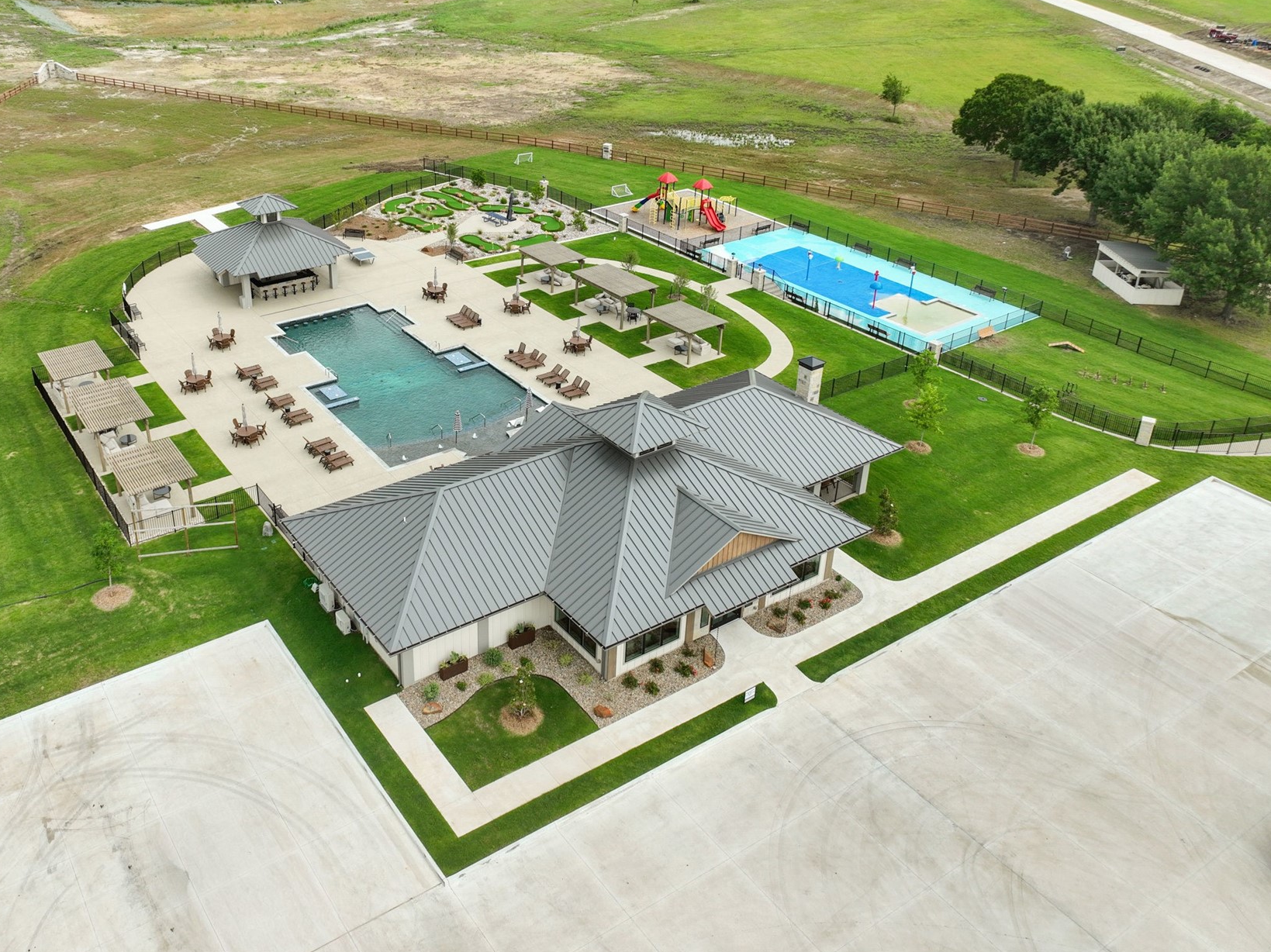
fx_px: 1101
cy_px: 360
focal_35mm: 30
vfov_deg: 46.4
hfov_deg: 59.3
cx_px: 487
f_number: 2.8
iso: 100
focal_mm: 12.29
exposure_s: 1/800
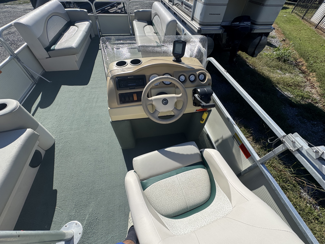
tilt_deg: -49.1
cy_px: 122
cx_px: 162
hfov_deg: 102.1
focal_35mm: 14
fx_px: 131
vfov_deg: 85.7
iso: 50
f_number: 2.2
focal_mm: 2.22
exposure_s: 1/1672
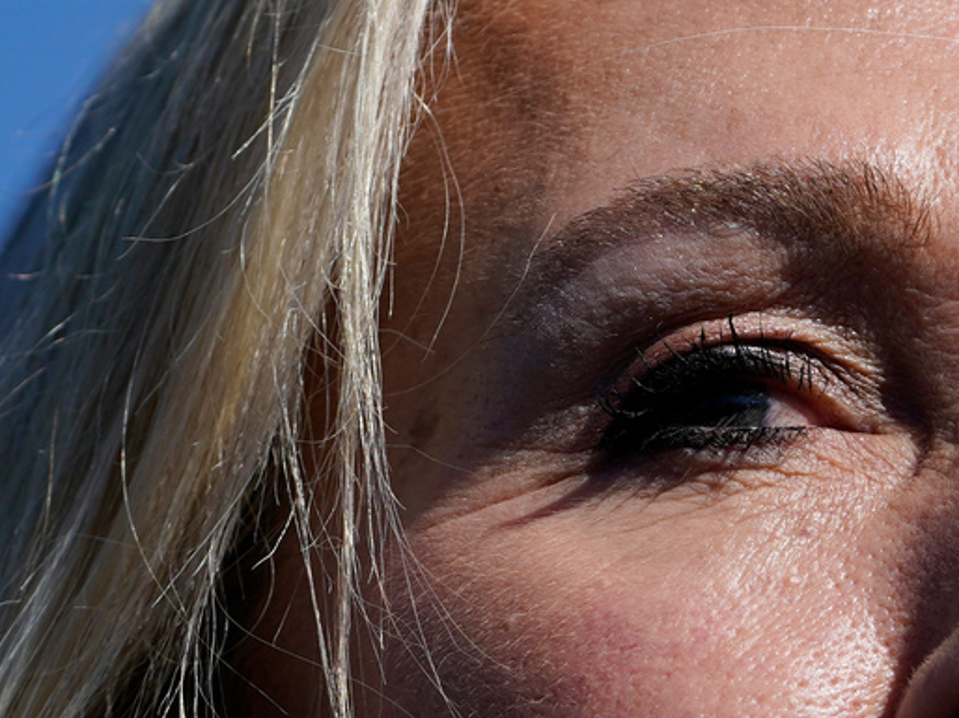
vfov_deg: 2.1
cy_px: 666
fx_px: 19910
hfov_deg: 2.8
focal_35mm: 719
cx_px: 1312
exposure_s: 1/2000
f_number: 6.3
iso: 200
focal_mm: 200
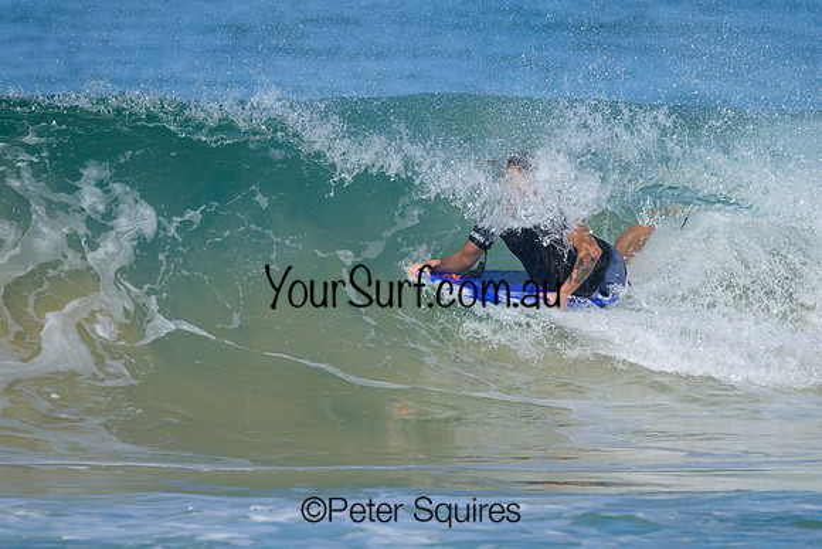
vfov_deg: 1.2
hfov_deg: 1.9
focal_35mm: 1101
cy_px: 261
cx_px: 486
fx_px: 25139
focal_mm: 800
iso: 200
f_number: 6.3
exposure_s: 1/2000
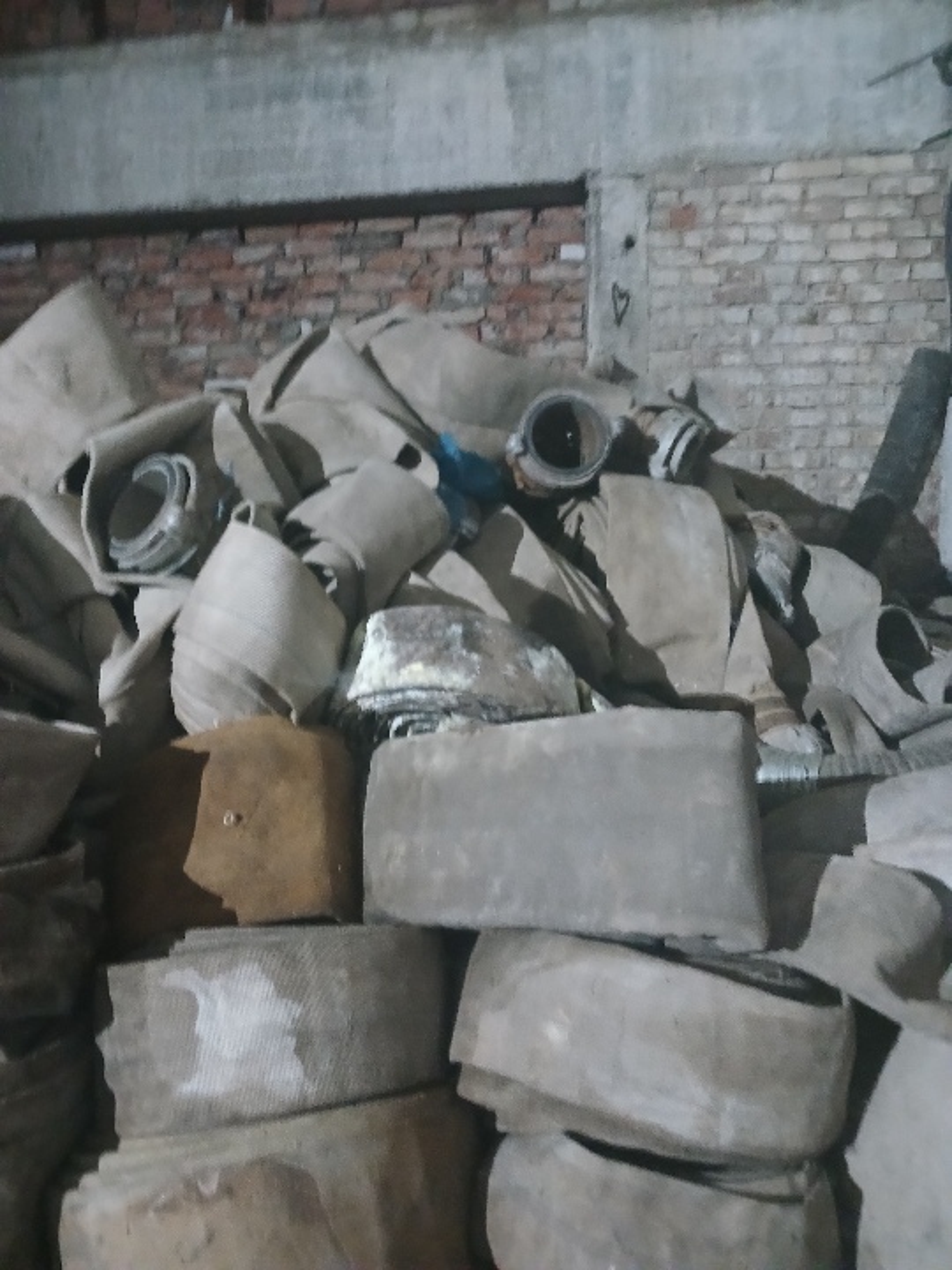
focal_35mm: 27
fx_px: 990
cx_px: 476
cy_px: 635
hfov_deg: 51.4
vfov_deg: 65.3
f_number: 1.8
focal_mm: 4
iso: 1600
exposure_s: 1/4.17
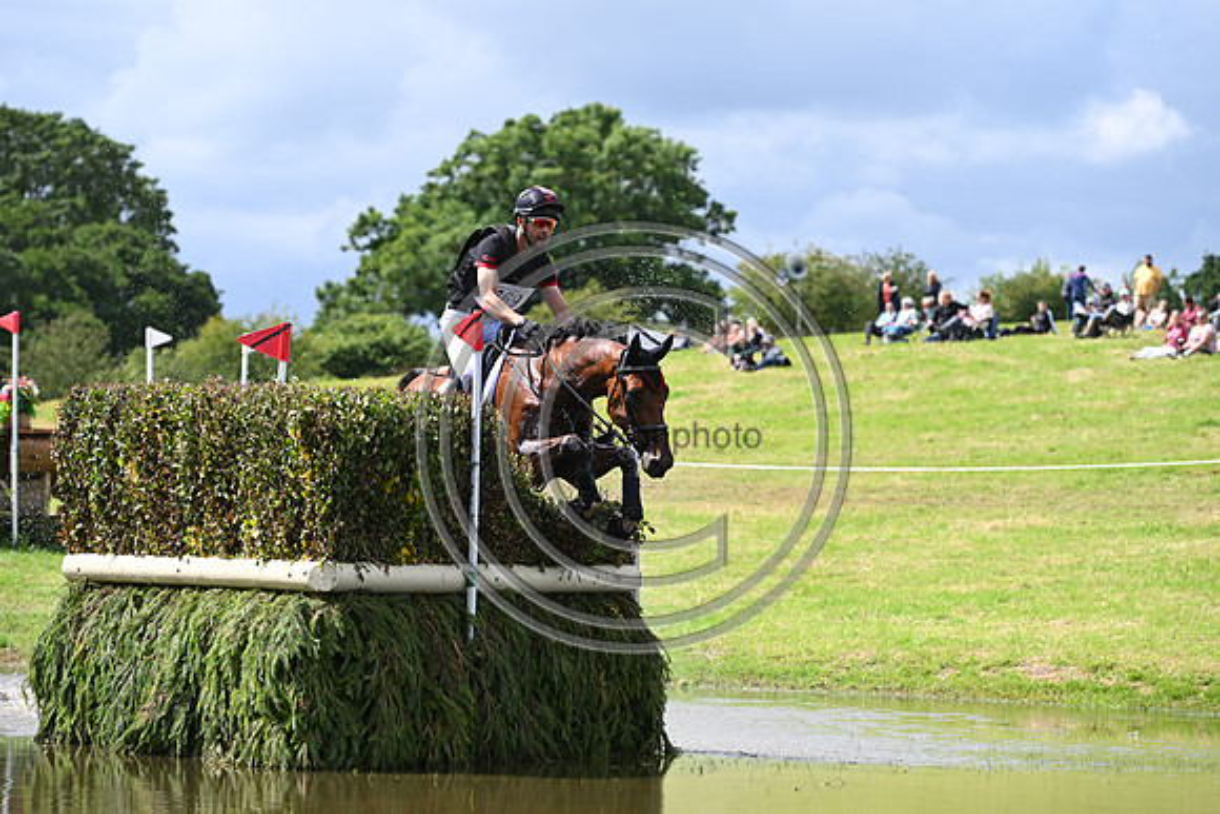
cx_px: 610
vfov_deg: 10.2
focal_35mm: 135
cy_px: 407
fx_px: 4576
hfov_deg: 15.2
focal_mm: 135
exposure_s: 1/1250
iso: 250
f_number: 4.5
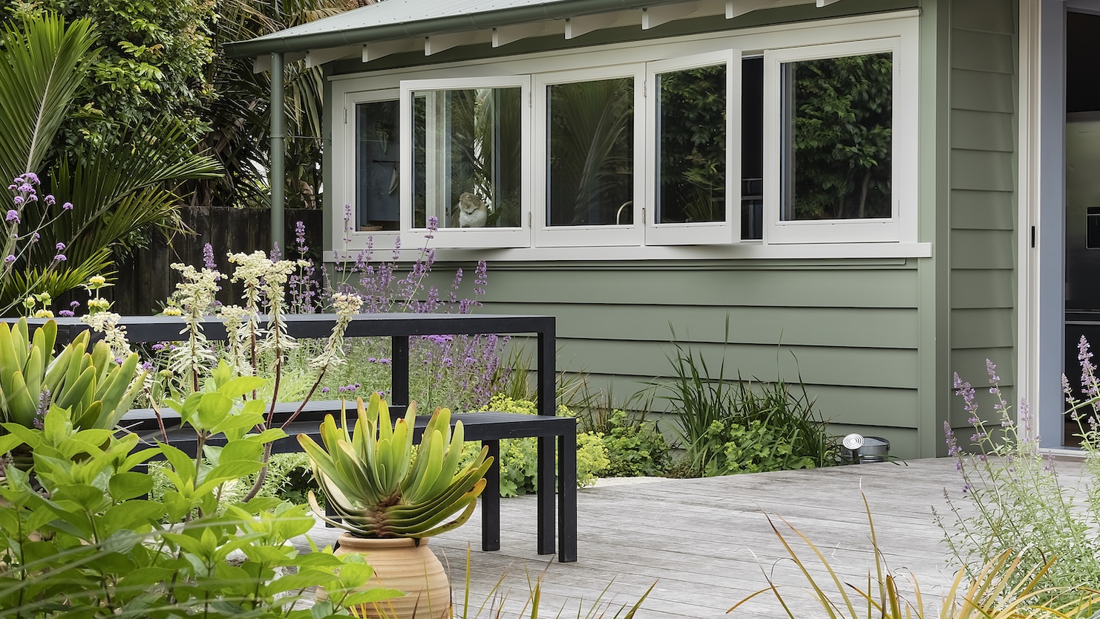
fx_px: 2187
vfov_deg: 16.1
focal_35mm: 75
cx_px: 651
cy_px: 348
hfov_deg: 28.2
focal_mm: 65
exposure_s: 1/20
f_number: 16
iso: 400
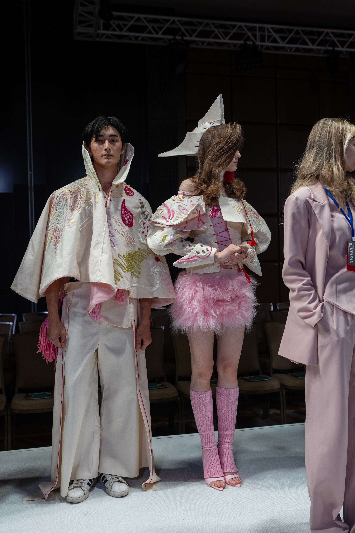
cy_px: 266
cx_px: 178
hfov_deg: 36.9
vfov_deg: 53.1
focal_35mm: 36
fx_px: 532
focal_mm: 36
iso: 200
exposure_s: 1/200
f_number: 4
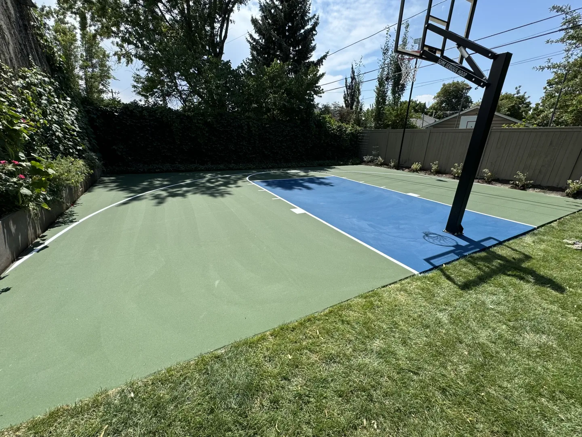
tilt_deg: -19.1
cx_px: 291
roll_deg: -0.8
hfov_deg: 102.1
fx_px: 235
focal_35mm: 14
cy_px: 218
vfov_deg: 85.7
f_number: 2.2
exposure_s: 1/1346
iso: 50
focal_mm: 2.22
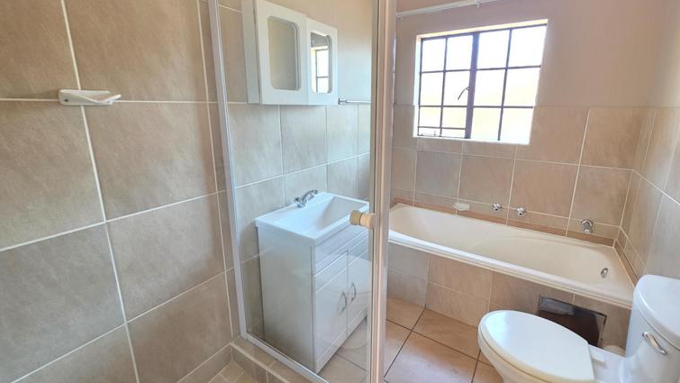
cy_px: 170
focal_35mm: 15
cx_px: 359
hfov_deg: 102.9
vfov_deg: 70.3
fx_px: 271
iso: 320
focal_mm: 2.2
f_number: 1.9
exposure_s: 1/50
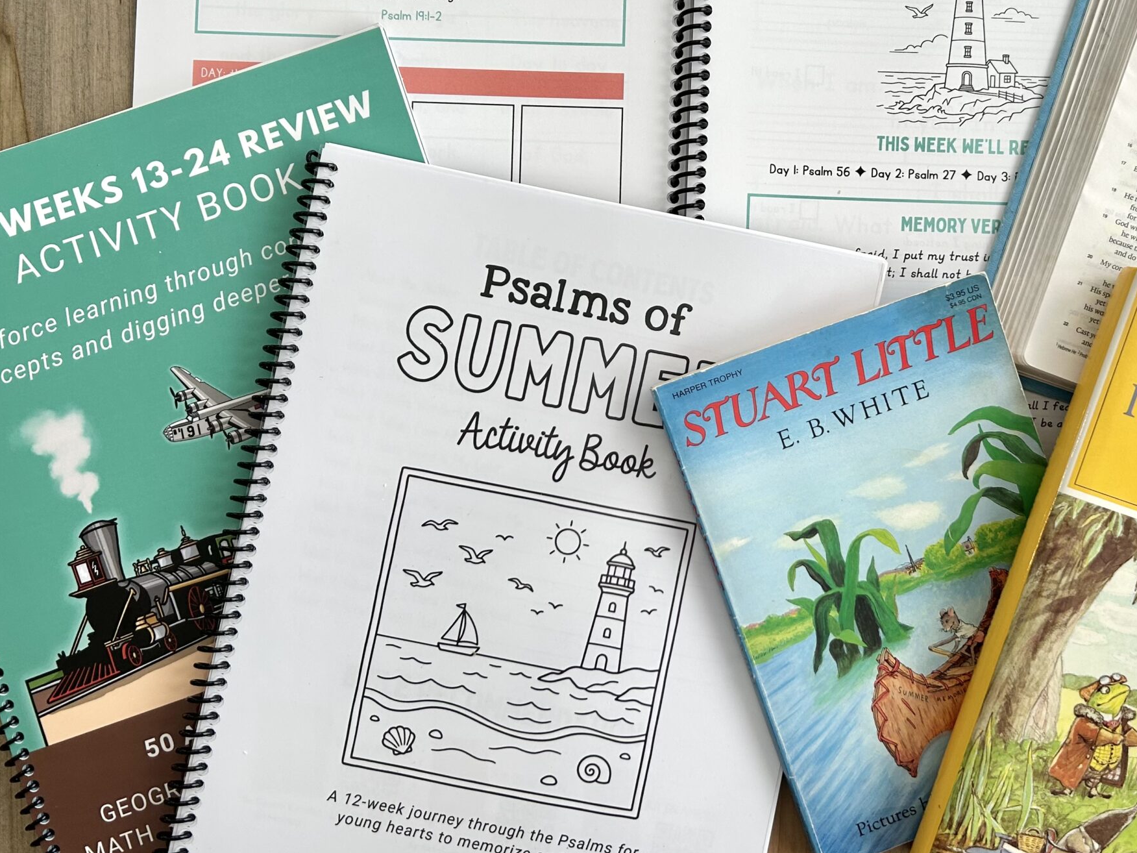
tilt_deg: -87.0
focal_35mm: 38
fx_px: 1248
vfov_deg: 37.6
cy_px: 360
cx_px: 746
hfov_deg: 48.3
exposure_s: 1/120
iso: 50
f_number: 1.5
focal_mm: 5.7
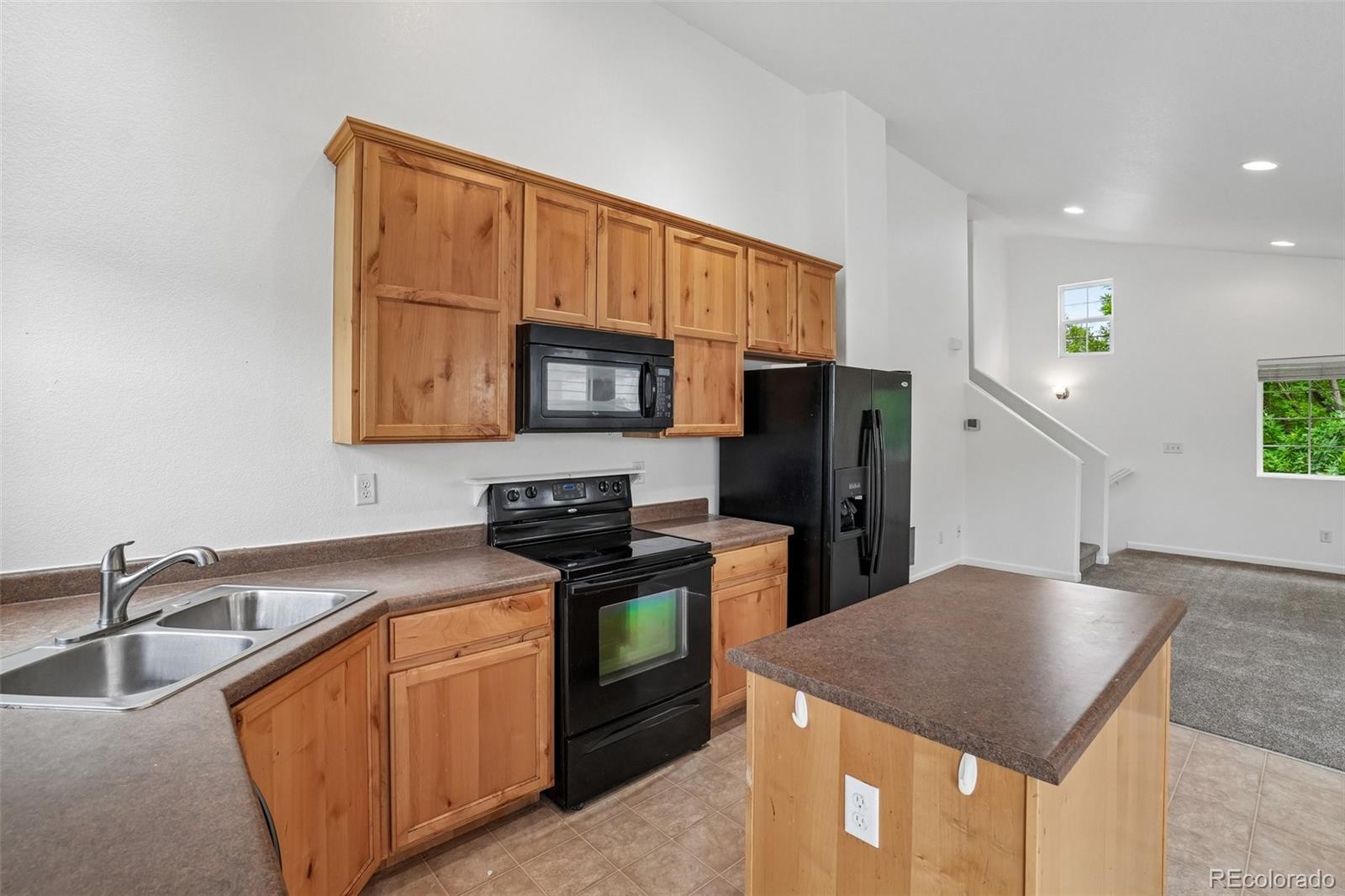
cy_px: 448
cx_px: 672
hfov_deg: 100.4
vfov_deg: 77.3
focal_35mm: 15
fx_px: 560
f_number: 8
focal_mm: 10
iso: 400
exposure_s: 1/30
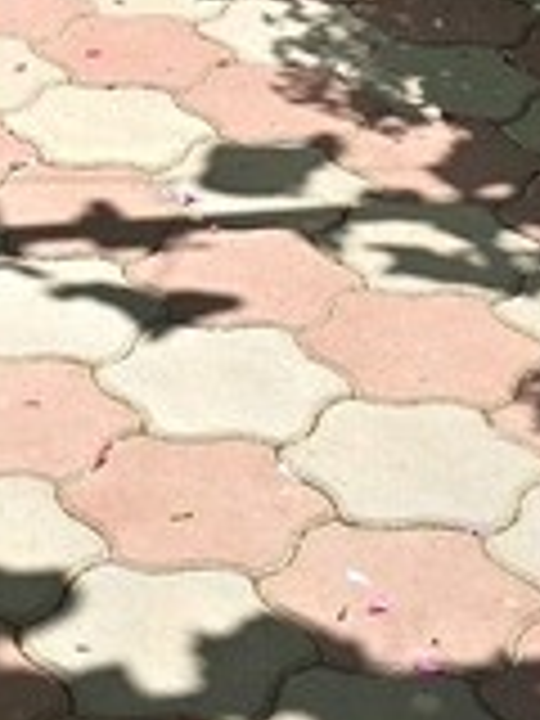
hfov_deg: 10.0
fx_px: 3058
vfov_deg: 11.5
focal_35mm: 147
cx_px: -86
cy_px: -886
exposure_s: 1/334
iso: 12
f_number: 1.7
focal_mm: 6.3
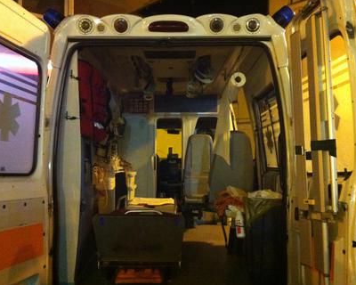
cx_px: 171
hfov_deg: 46.8
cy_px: 136
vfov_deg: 38.2
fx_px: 411
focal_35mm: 39
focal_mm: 3.85
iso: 1000
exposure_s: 1/15
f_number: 2.8
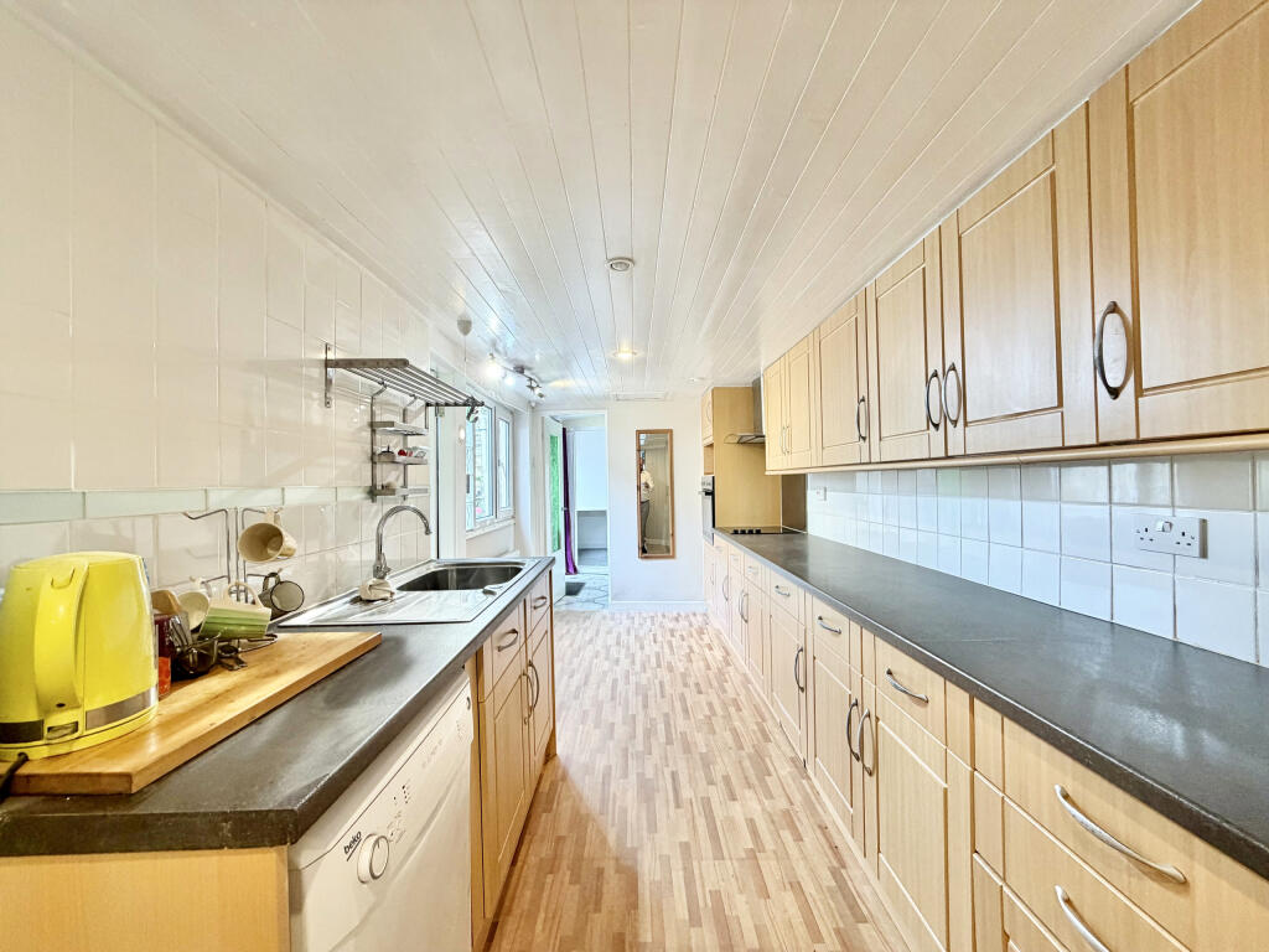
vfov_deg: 85.7
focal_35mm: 14
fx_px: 513
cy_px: 476
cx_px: 634
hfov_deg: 102.1
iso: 250
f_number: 2.2
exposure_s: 1/100
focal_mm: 2.22
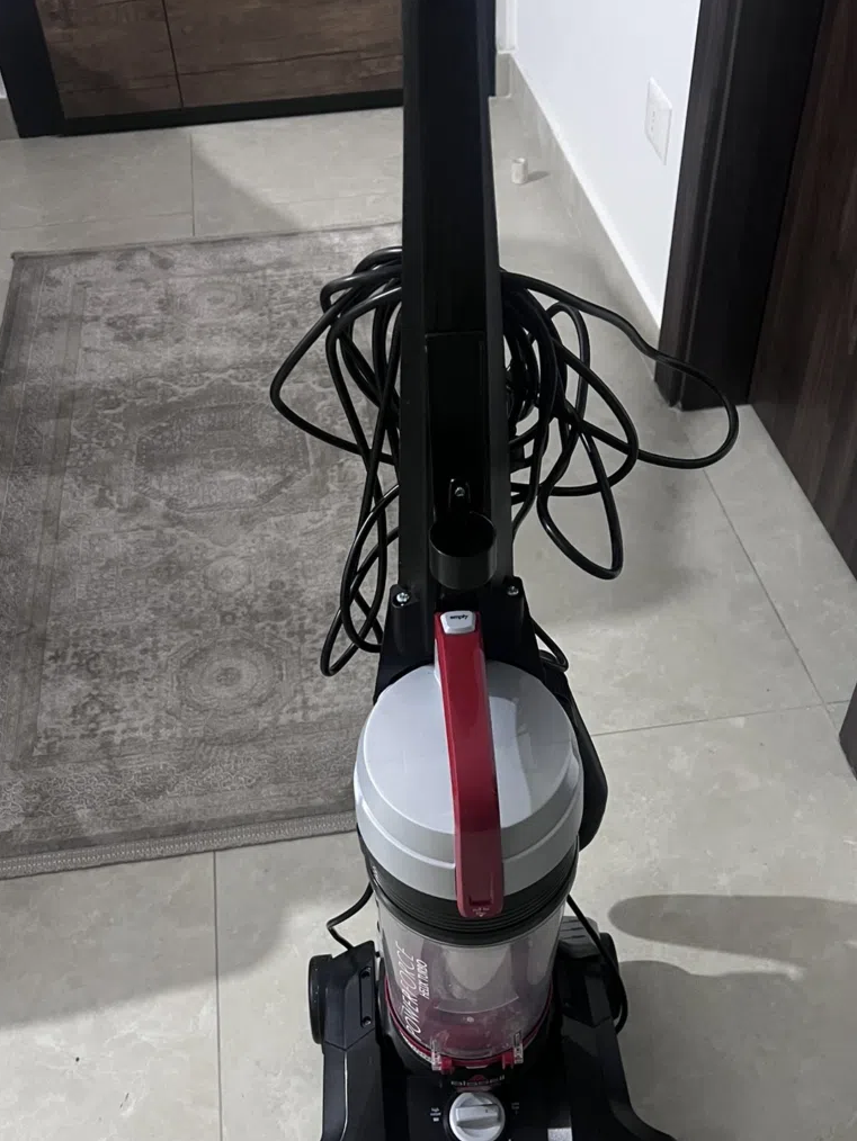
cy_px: 677
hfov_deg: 40.7
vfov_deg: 52.3
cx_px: 447
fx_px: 1155
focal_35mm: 35
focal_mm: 5.7
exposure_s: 1/40
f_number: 1.5
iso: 640
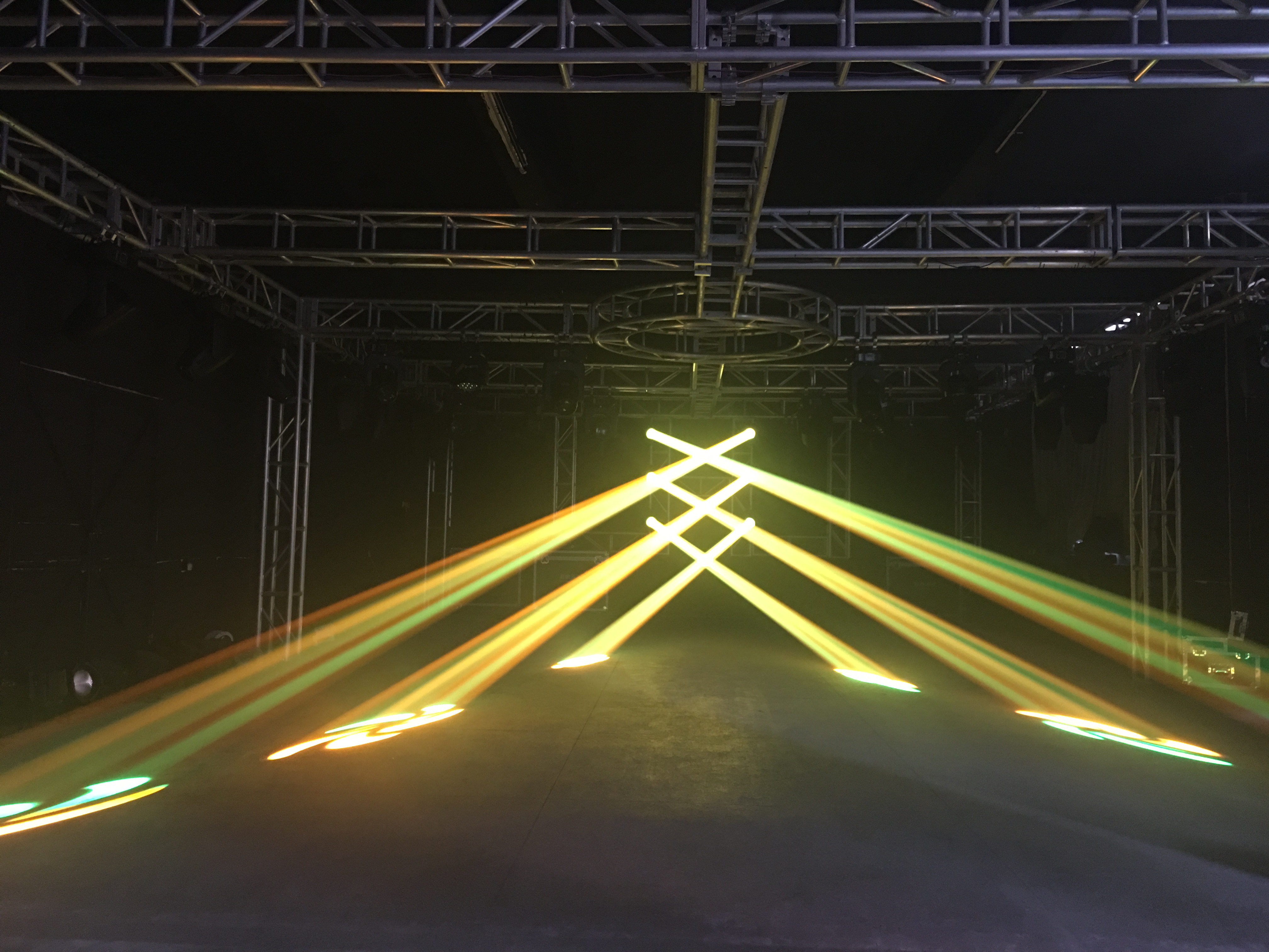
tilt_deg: +5.3
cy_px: 476
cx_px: 634
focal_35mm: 29
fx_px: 1063
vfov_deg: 48.2
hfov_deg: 61.7
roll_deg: -0.7
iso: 100
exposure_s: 1/4
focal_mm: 4.15
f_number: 2.2
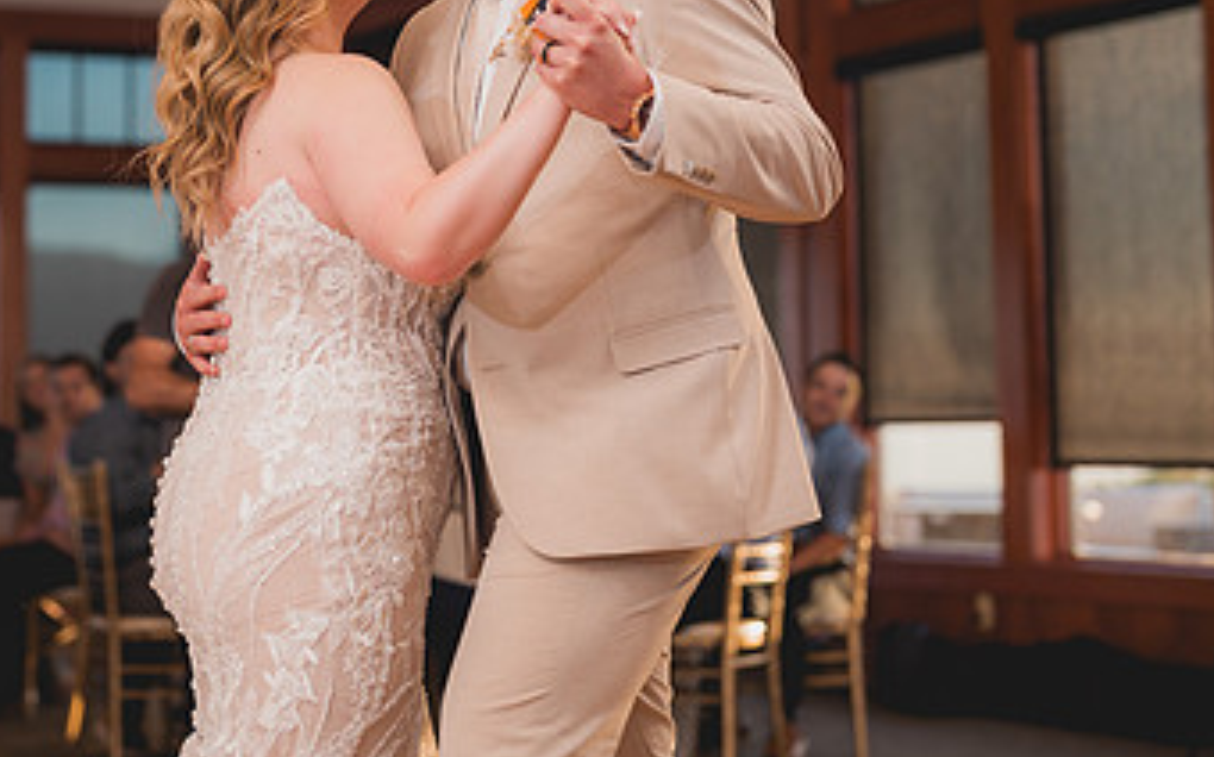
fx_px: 2877
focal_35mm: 87
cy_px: 109
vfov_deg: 14.9
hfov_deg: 23.6
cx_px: 307
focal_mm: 50
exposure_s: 1/250
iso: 125
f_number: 1.8
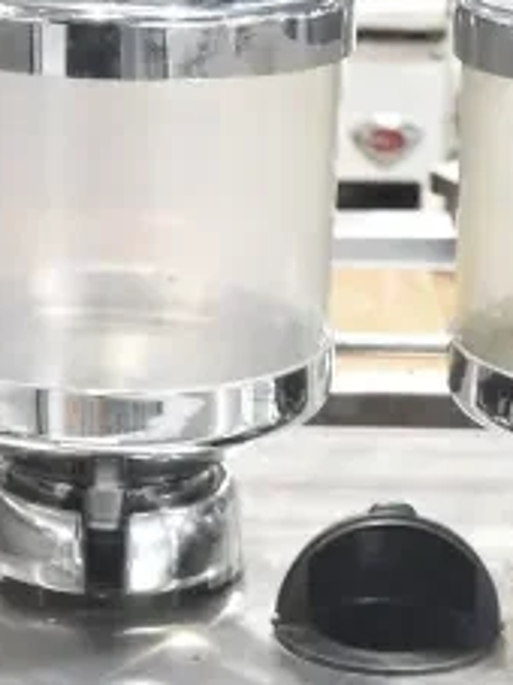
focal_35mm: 128
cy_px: 984
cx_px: 368
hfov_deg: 11.5
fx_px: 2532
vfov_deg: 14.5
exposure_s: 1/80
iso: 1600
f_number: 4.5
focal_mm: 22
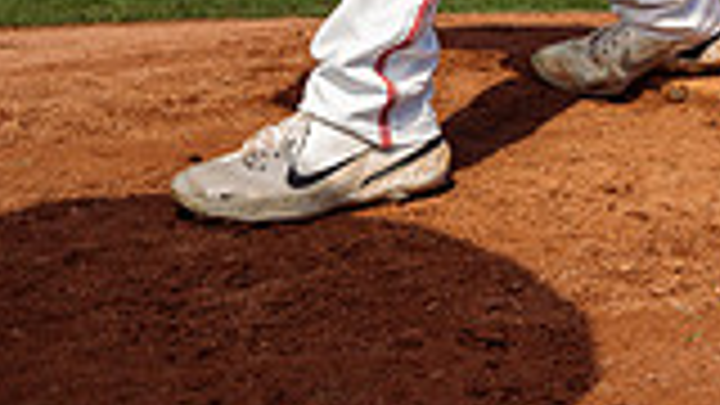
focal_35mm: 94
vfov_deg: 11.1
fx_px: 1795
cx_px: 378
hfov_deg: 22.7
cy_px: -513
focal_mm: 32
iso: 64
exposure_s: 1/250
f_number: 7.1
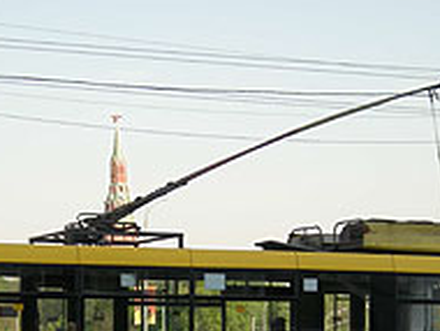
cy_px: 333
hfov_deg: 16.0
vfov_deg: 11.9
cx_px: 192
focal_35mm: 123
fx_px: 1565
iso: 64
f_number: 3.8
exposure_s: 1/238
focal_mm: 8.8
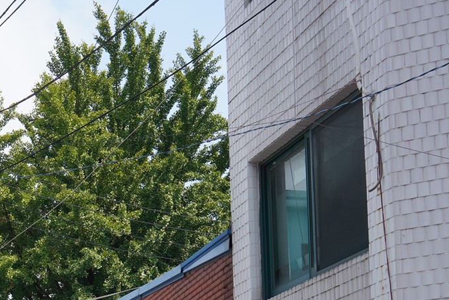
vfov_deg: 12.5
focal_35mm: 104
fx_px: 1297
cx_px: -147
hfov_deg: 18.2
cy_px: 444
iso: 100
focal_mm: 35
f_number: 10
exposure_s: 1/100
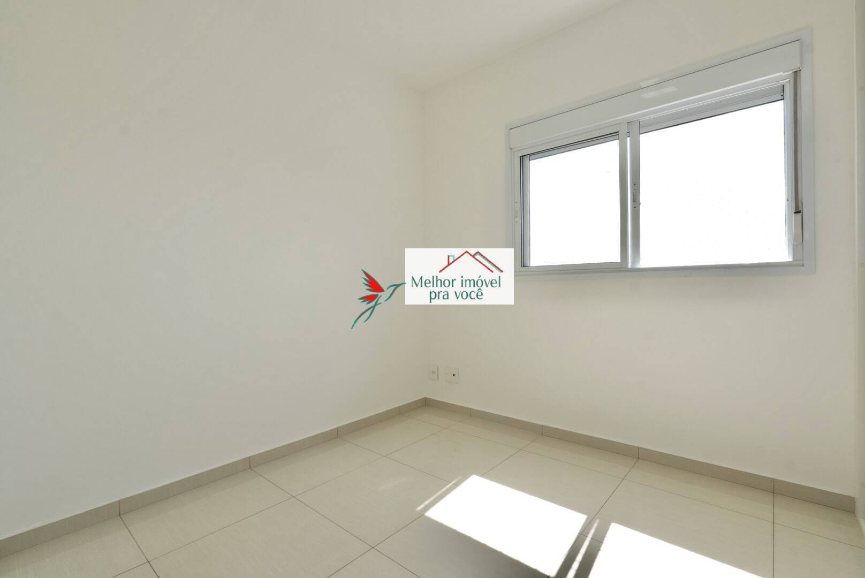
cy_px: 289
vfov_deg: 72.2
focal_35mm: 16
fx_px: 397
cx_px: 432
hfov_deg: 94.9
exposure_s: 1/160
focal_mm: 11
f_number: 11
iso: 640
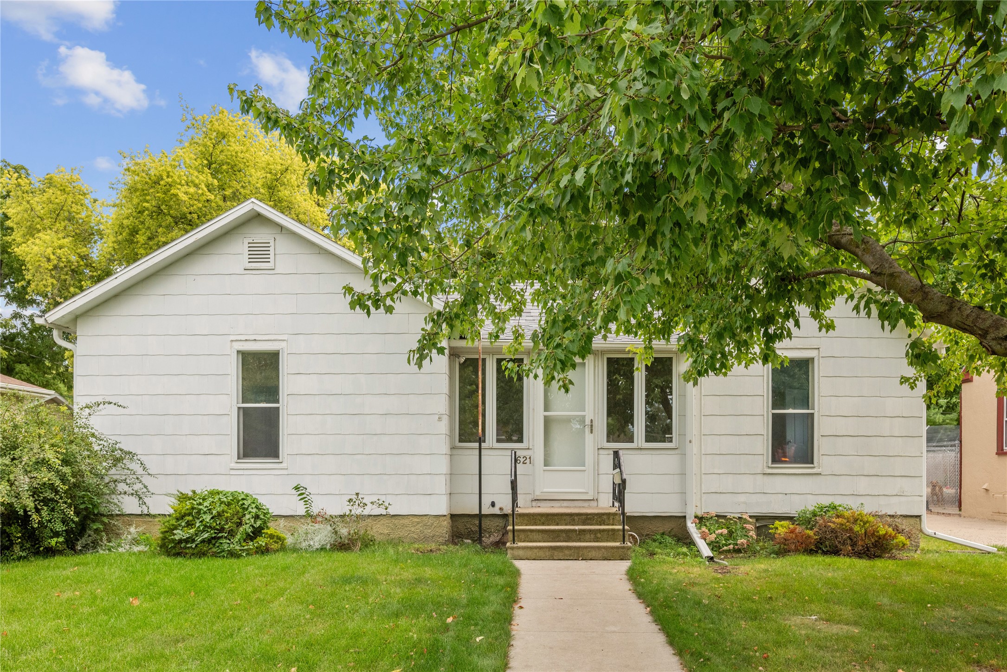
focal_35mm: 26
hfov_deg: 69.4
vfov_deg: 49.6
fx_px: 727
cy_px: 336
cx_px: 504
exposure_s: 1/800
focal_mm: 26
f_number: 9
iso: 800
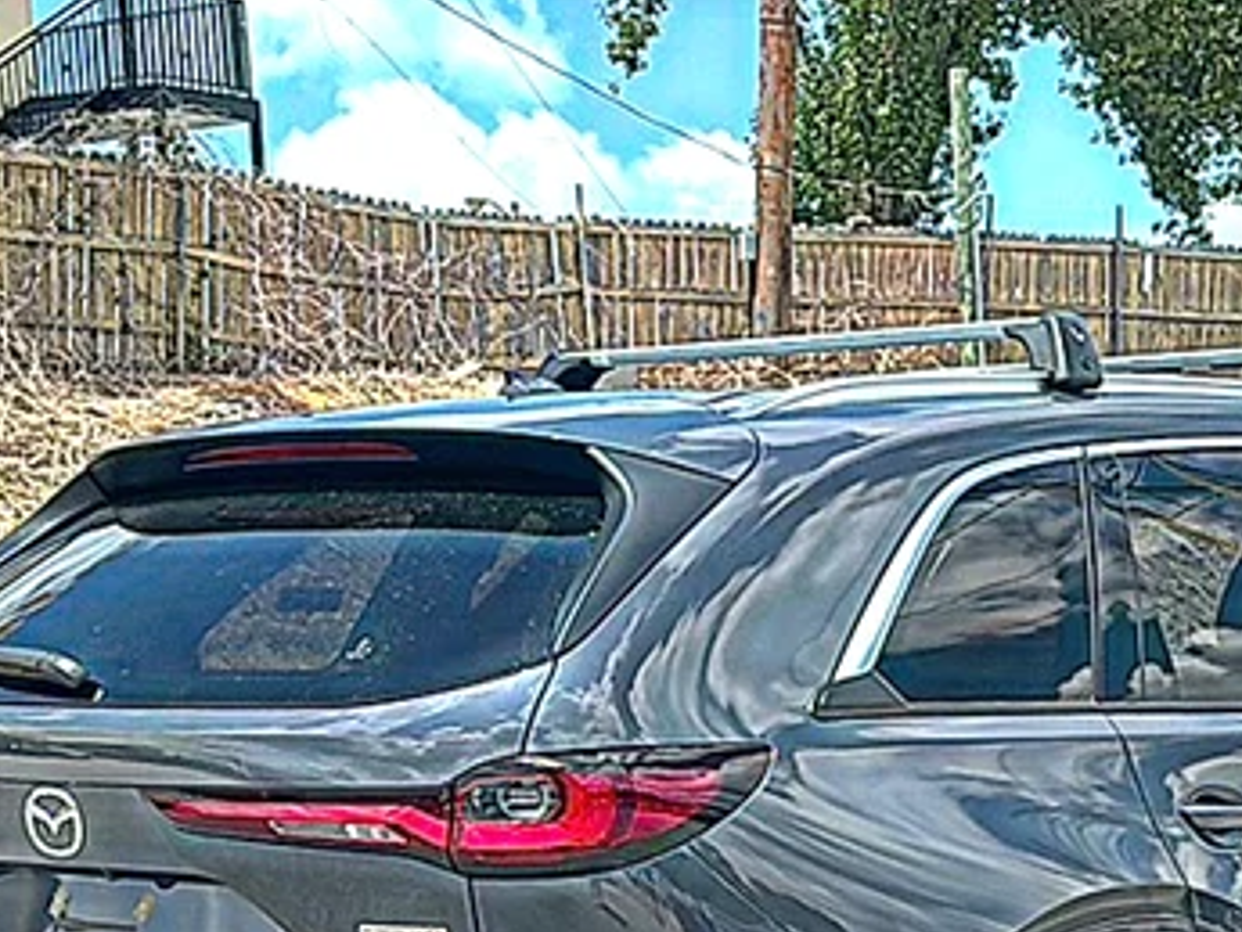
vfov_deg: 19.1
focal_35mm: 75
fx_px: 2692
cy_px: 934
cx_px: 961
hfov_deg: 25.6
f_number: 1.78
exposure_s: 1/4219
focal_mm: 6.86
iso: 80
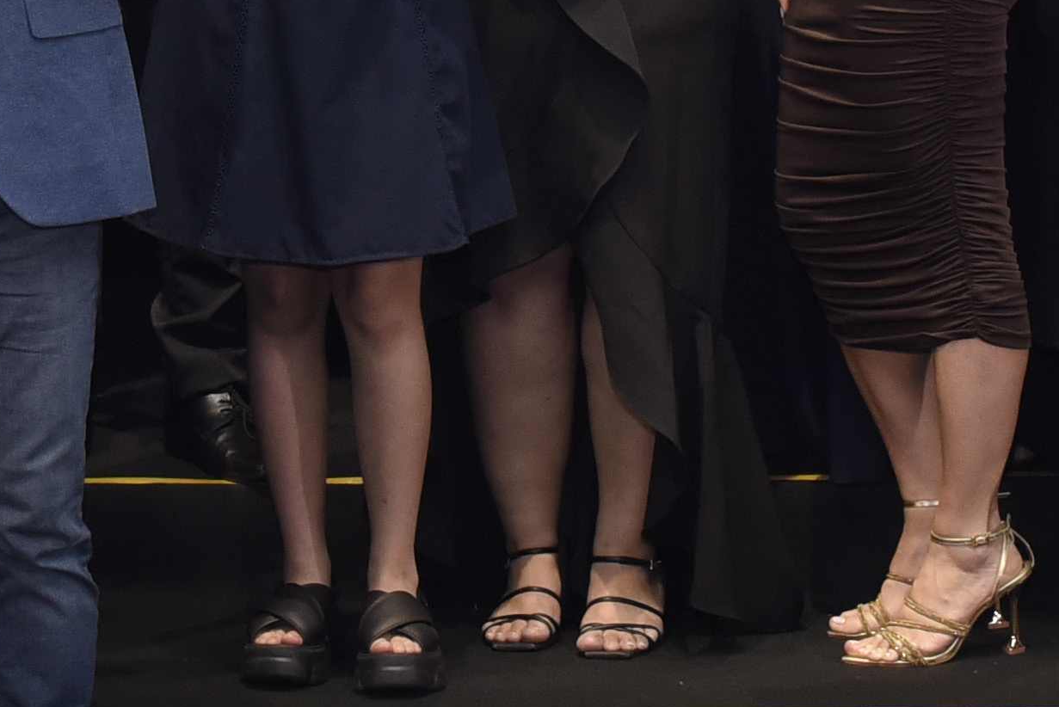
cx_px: 262
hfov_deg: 12.0
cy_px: -259
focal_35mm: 171
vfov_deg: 7.9
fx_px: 5032
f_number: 3.5
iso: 2000
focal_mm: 35
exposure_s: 1/160
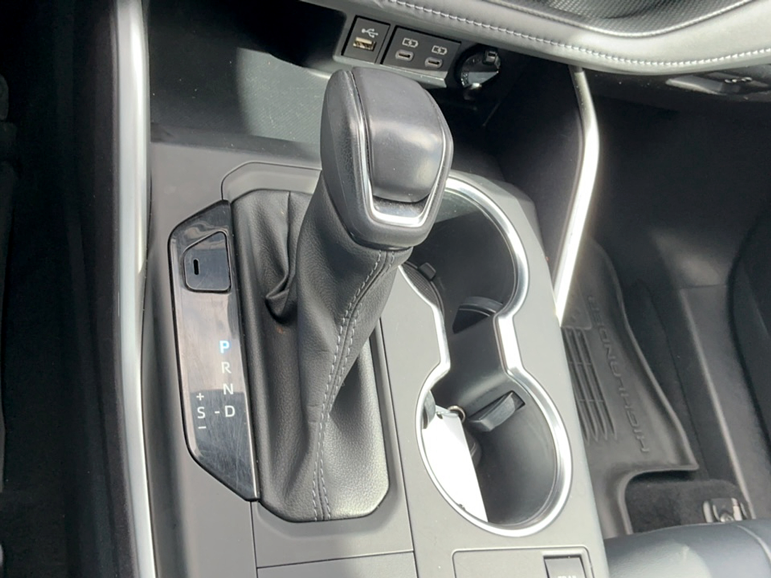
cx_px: 386
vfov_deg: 46.8
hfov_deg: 60.0
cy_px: 289
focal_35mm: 30
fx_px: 668
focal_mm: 3
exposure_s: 1/60
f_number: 1.8
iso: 32
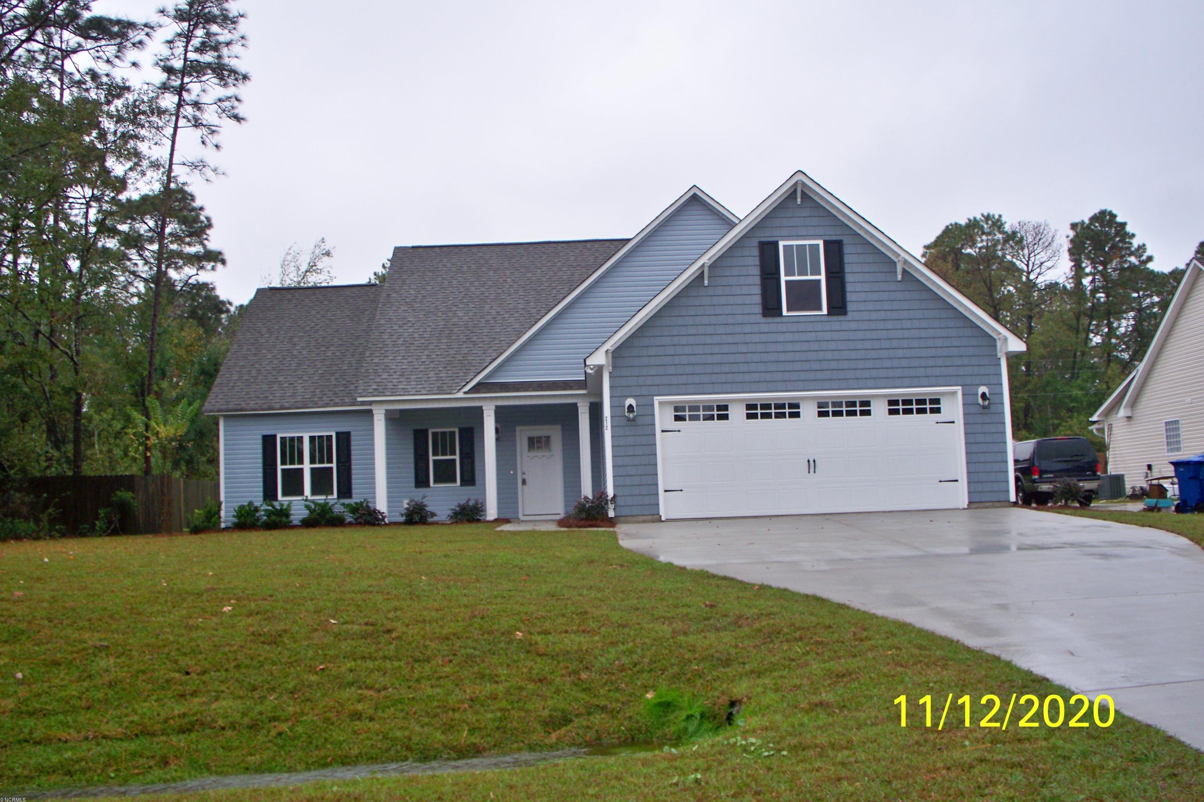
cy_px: 370
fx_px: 1237
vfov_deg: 35.9
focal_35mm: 37
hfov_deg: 51.9
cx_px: 598
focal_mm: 7.54
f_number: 2.8
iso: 80
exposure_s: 1/60
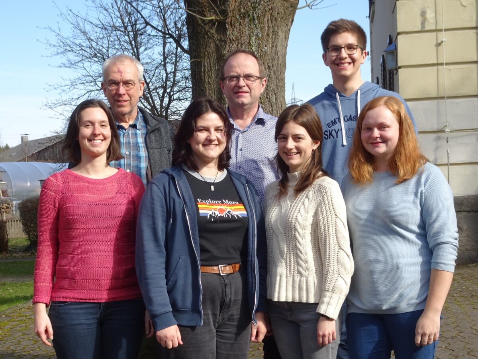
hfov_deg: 39.7
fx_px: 663
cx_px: 239
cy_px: 180
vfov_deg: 30.3
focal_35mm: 48
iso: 80
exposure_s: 1/250
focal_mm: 8.18
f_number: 4.5
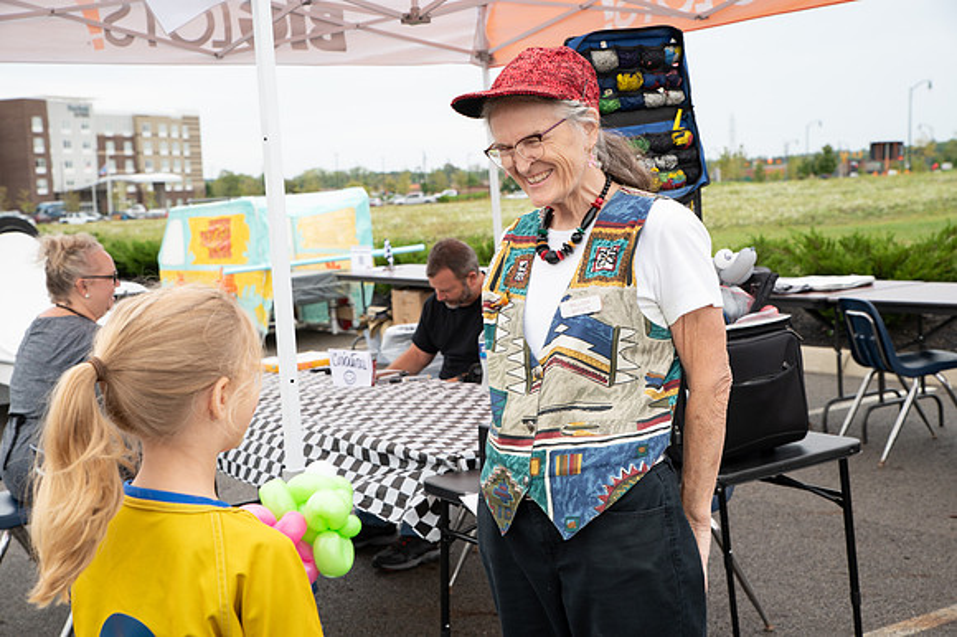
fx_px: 1461
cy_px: 318
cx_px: 478
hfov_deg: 36.3
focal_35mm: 55
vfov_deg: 24.6
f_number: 6.3
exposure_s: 1/160
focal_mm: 55
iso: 640
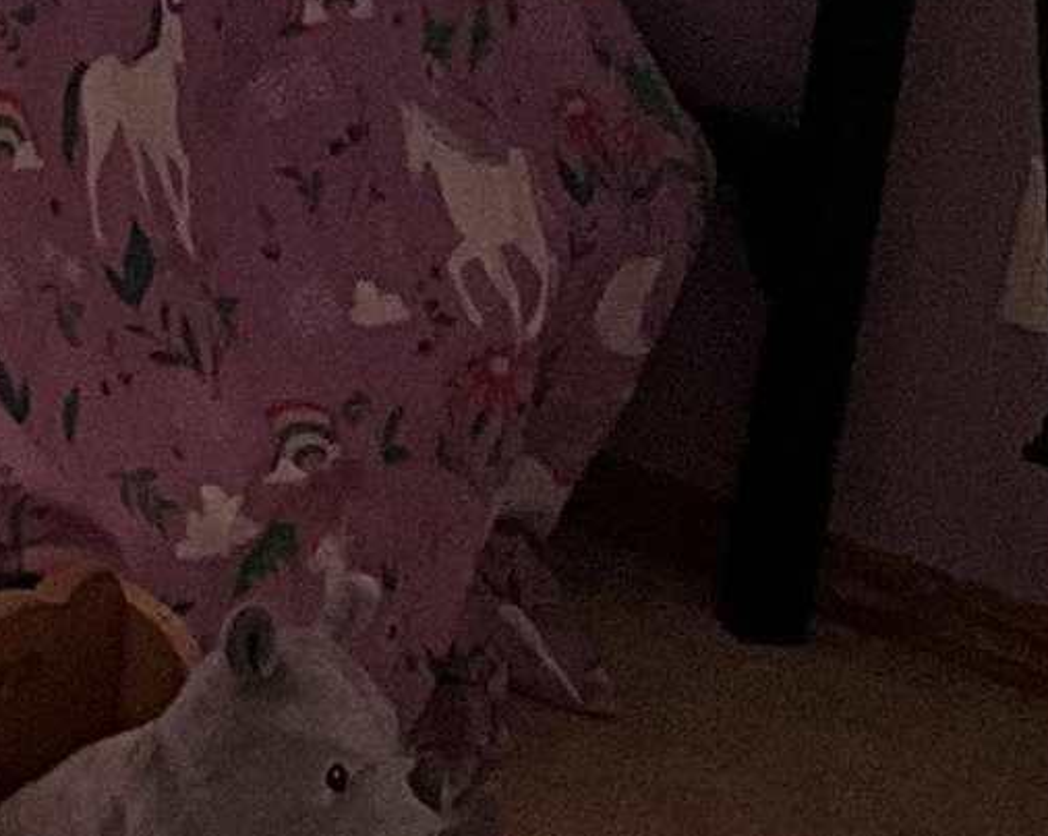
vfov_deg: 8.6
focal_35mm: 172
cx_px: -2100
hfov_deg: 9.1
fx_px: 5331
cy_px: -623
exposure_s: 1/60
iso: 40
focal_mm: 3
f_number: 1.8
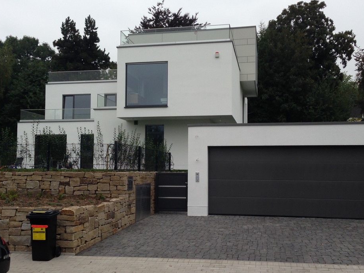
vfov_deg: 33.6
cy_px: 145
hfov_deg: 43.8
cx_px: 175
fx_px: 452
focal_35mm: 43
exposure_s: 1/800
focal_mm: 4.12
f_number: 2.4
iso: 50
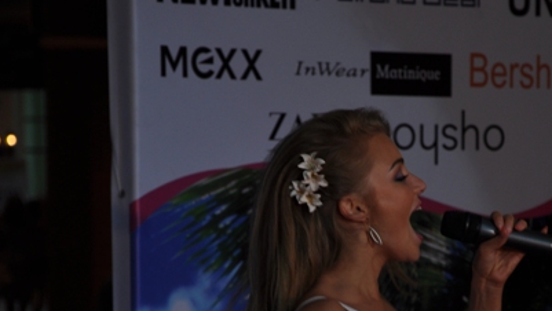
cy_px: 286
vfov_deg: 4.6
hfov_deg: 8.2
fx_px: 3849
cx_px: 366
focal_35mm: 263
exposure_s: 1/160
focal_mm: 105
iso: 200
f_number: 5.6
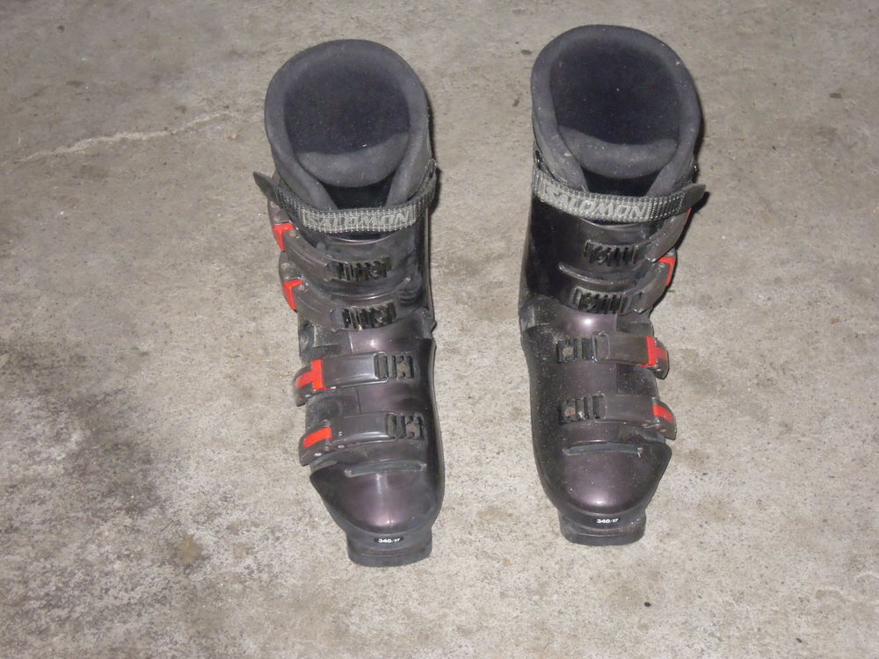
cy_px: 330
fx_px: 1879
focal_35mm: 74
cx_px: 440
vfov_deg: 19.9
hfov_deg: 26.3
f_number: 4.4
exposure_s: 1/100
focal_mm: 13.2
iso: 800
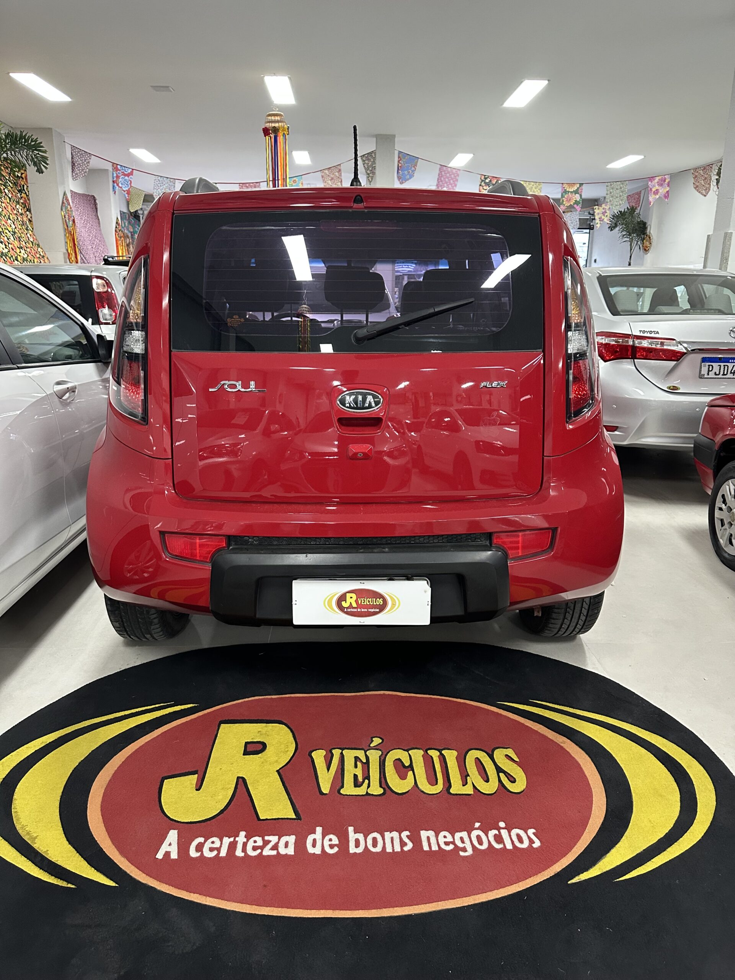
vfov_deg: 71.6
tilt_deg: -16.5
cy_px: 490
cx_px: 368
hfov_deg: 56.8
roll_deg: -0.6
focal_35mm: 24
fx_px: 679
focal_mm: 6.86
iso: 400
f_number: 1.78
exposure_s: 1/60
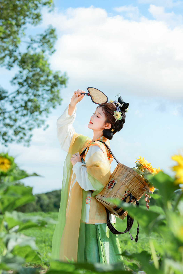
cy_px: 137
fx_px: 640
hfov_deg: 16.3
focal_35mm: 84
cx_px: 92
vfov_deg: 24.2
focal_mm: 85
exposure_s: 1/1250
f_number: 4
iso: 100
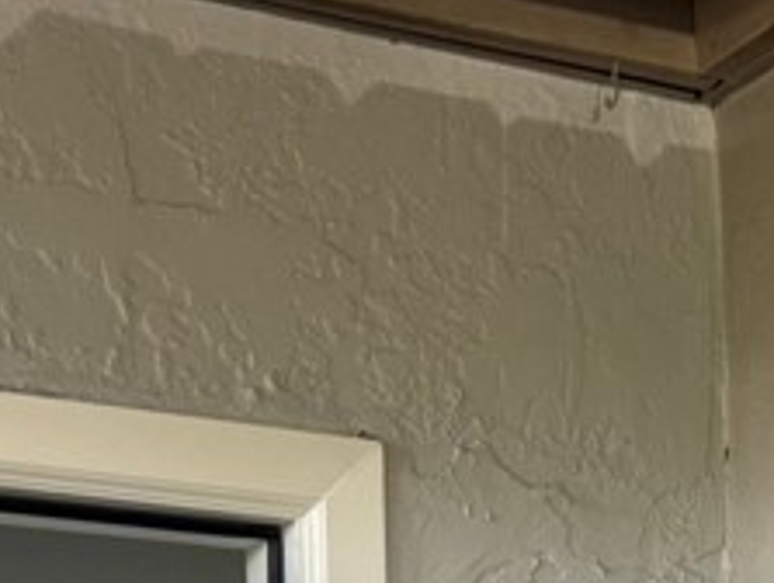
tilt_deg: -1.5
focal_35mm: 110
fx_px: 2464
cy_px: 1166
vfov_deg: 12.0
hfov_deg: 17.7
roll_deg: +0.4
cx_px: 639
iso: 200
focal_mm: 6.76
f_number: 1.78
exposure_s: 1/120
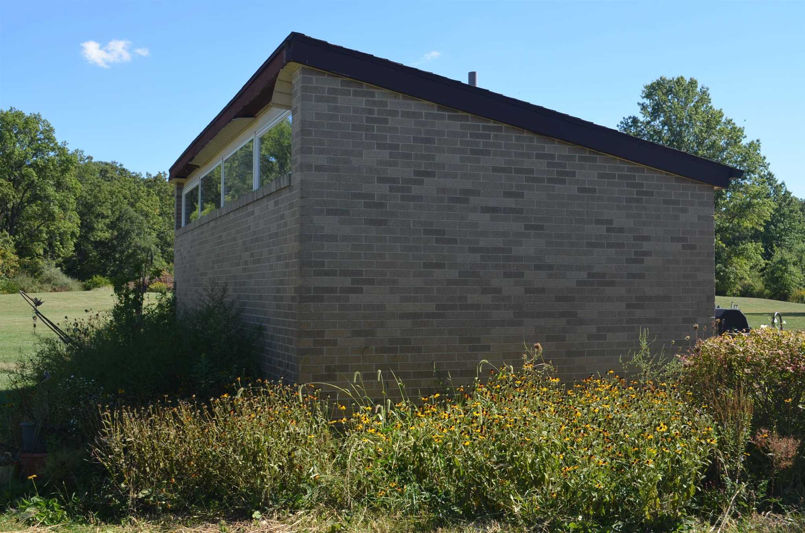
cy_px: 266
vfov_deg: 34.1
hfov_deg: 49.6
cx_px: 402
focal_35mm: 39
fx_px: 870
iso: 200
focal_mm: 26
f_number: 8
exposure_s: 1/250
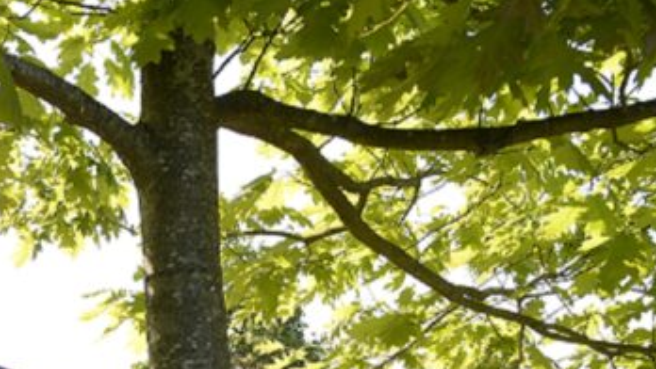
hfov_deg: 26.2
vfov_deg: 15.0
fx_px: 1288
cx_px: -77
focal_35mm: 74
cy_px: 578
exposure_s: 1/100
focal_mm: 24
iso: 125
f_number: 7.1
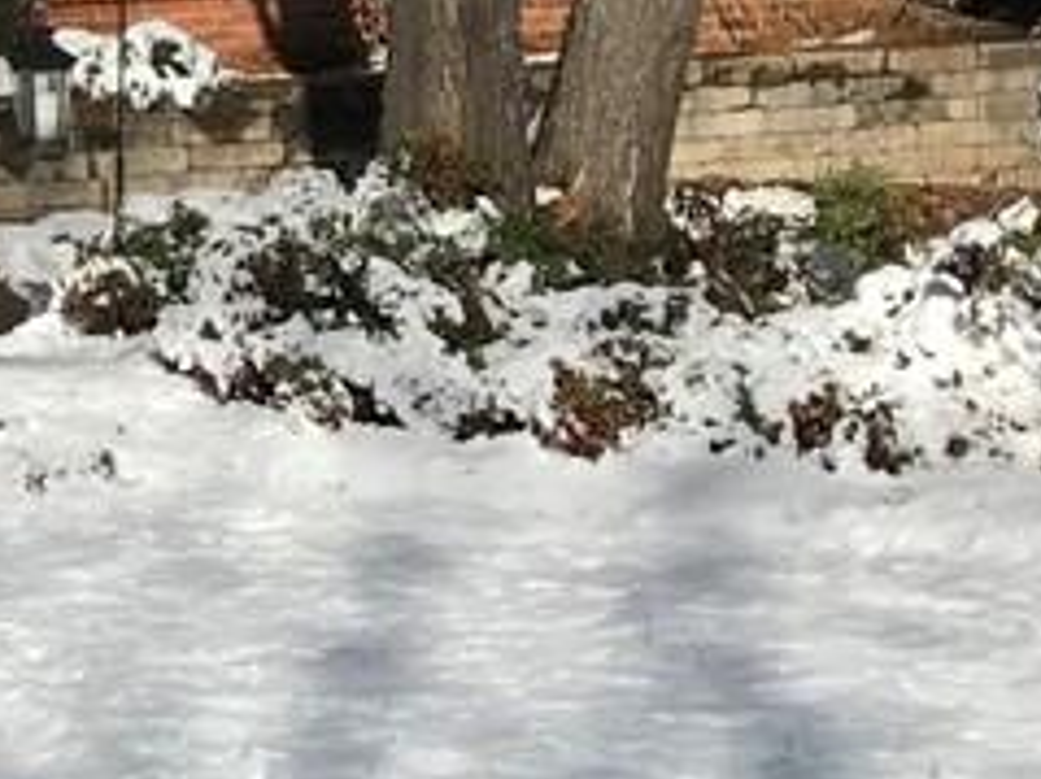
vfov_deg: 11.8
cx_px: -510
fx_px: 3607
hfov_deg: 15.2
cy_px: -361
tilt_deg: -4.8
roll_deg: +1.8
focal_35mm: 120
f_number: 1.8
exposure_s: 1/4808
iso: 20
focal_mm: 3.99
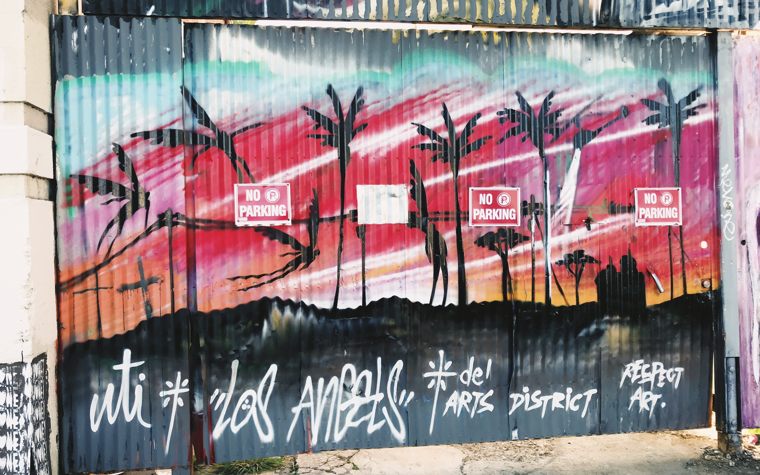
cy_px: 237
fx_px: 621
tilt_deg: +0.3
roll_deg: +1.3
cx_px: 380
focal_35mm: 30
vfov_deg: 41.8
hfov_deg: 62.9
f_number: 1.8
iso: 20
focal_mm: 3.99
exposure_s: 1/183
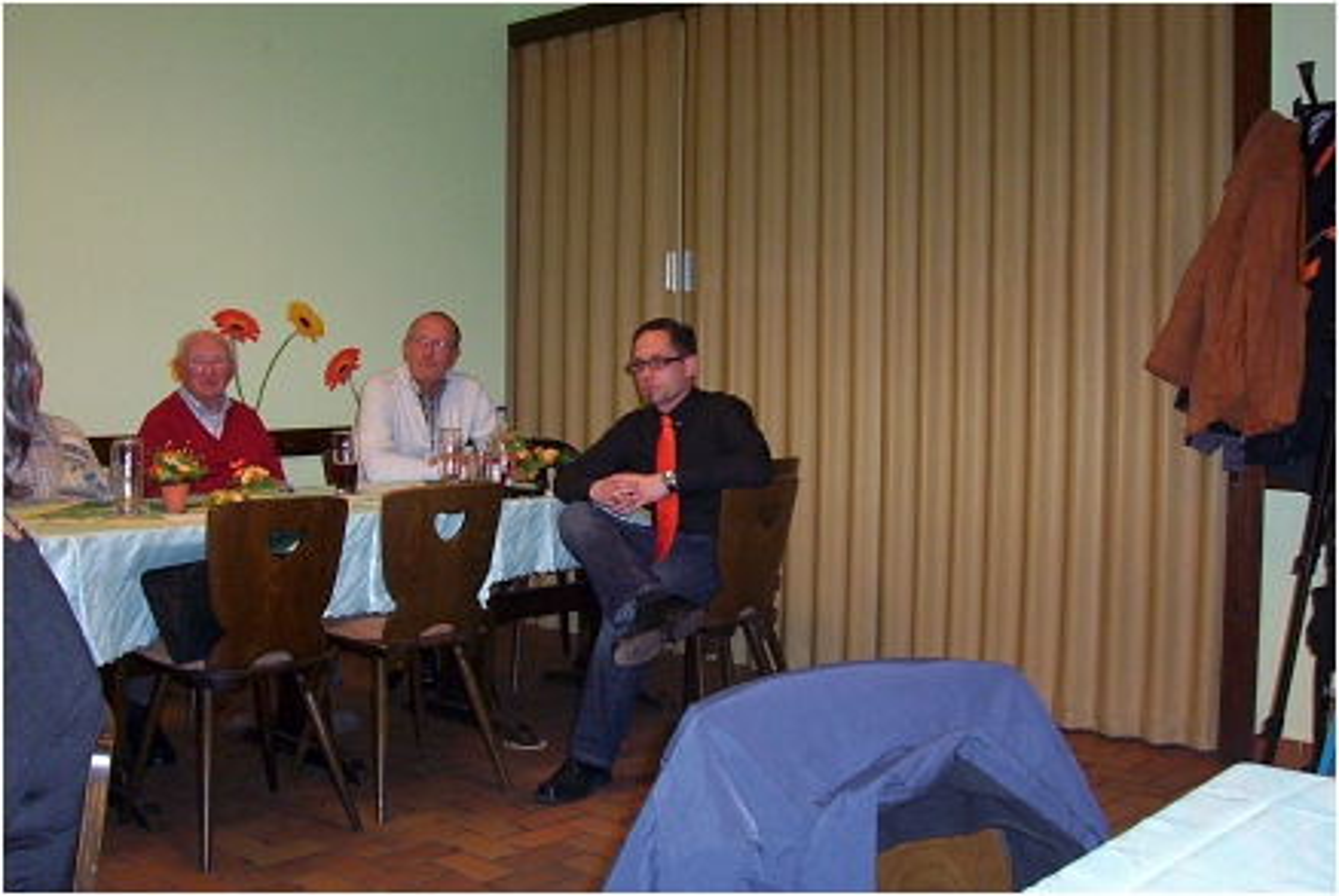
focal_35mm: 43
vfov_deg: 31.3
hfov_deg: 45.4
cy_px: 448
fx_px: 1601
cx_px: 670
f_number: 2.73
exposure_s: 1/60
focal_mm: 5.77
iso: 140
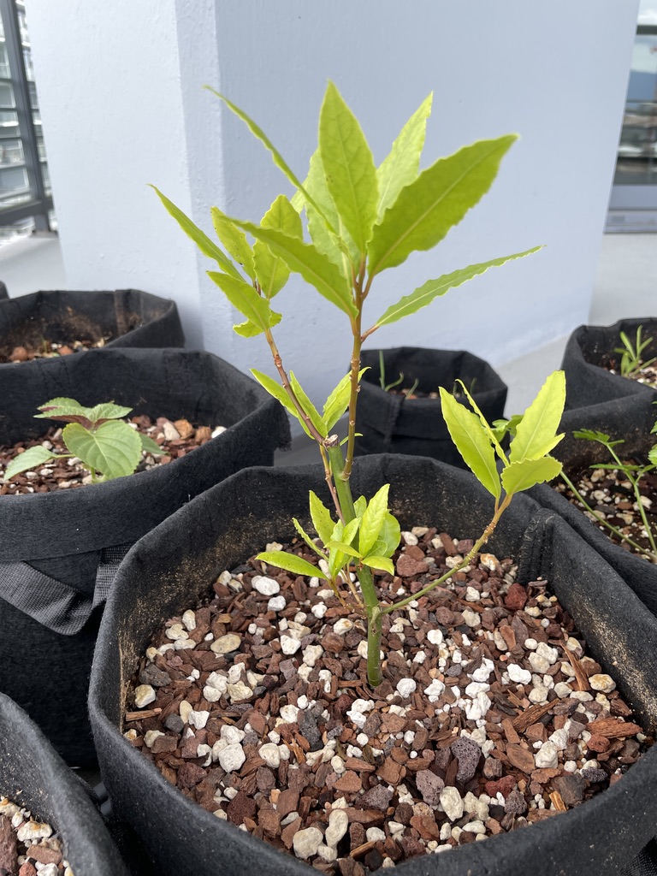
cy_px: 438
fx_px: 658
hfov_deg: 53.1
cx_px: 328
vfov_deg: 67.3
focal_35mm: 26
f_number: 1.6
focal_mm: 4.2
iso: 32
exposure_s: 1/433
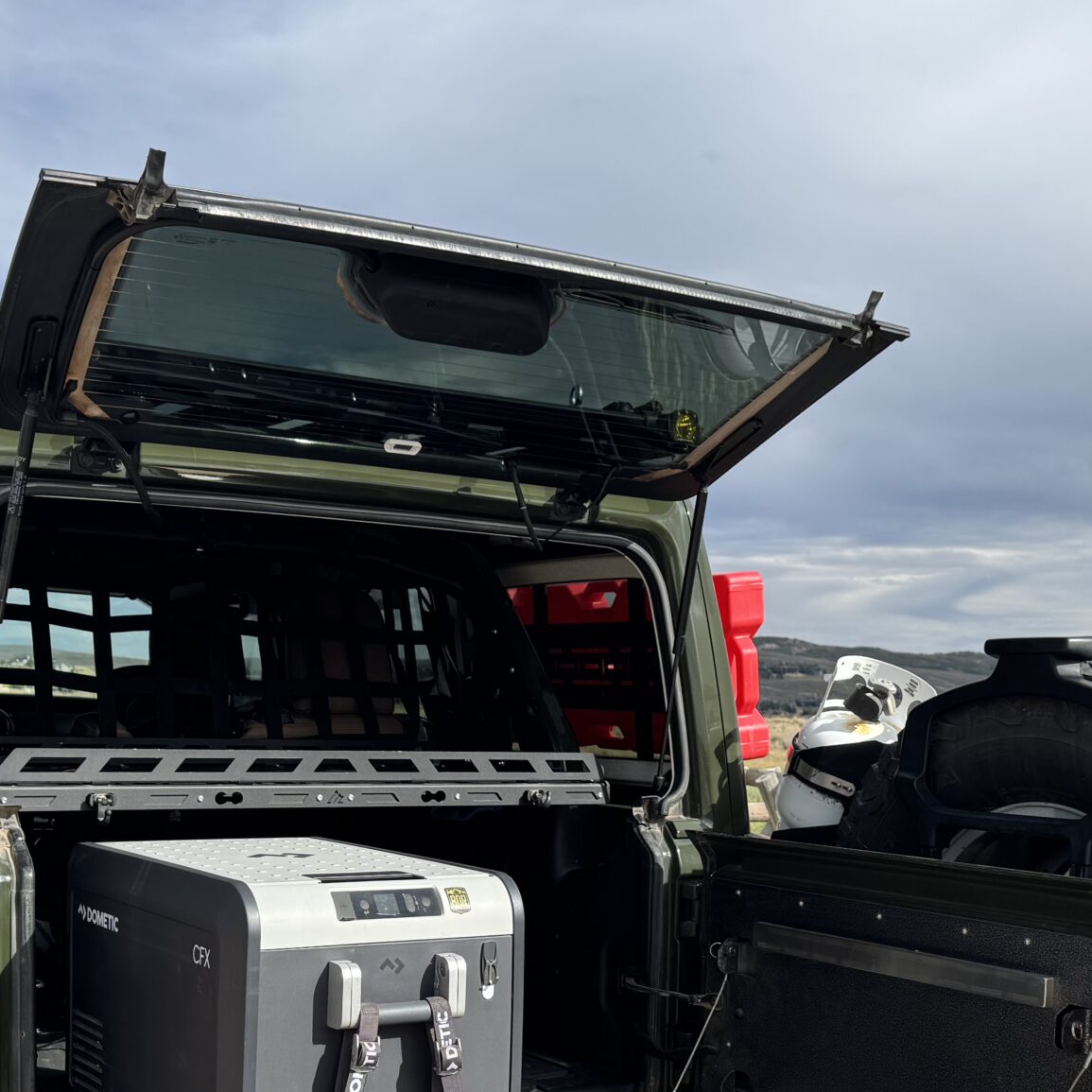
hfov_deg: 36.0
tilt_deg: -4.3
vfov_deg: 35.3
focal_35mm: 47
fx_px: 1677
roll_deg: -1.0
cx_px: 493
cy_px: 818
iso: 80
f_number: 1.78
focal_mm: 6.76
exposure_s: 1/3597
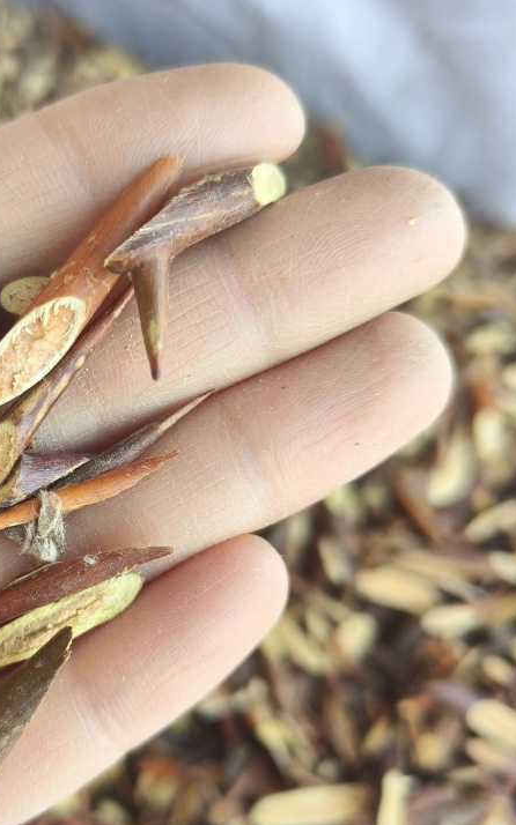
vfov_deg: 51.5
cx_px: 76
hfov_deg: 32.3
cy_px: 449
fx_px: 855
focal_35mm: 38
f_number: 1.8
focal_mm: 5.59
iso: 50
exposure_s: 1/156
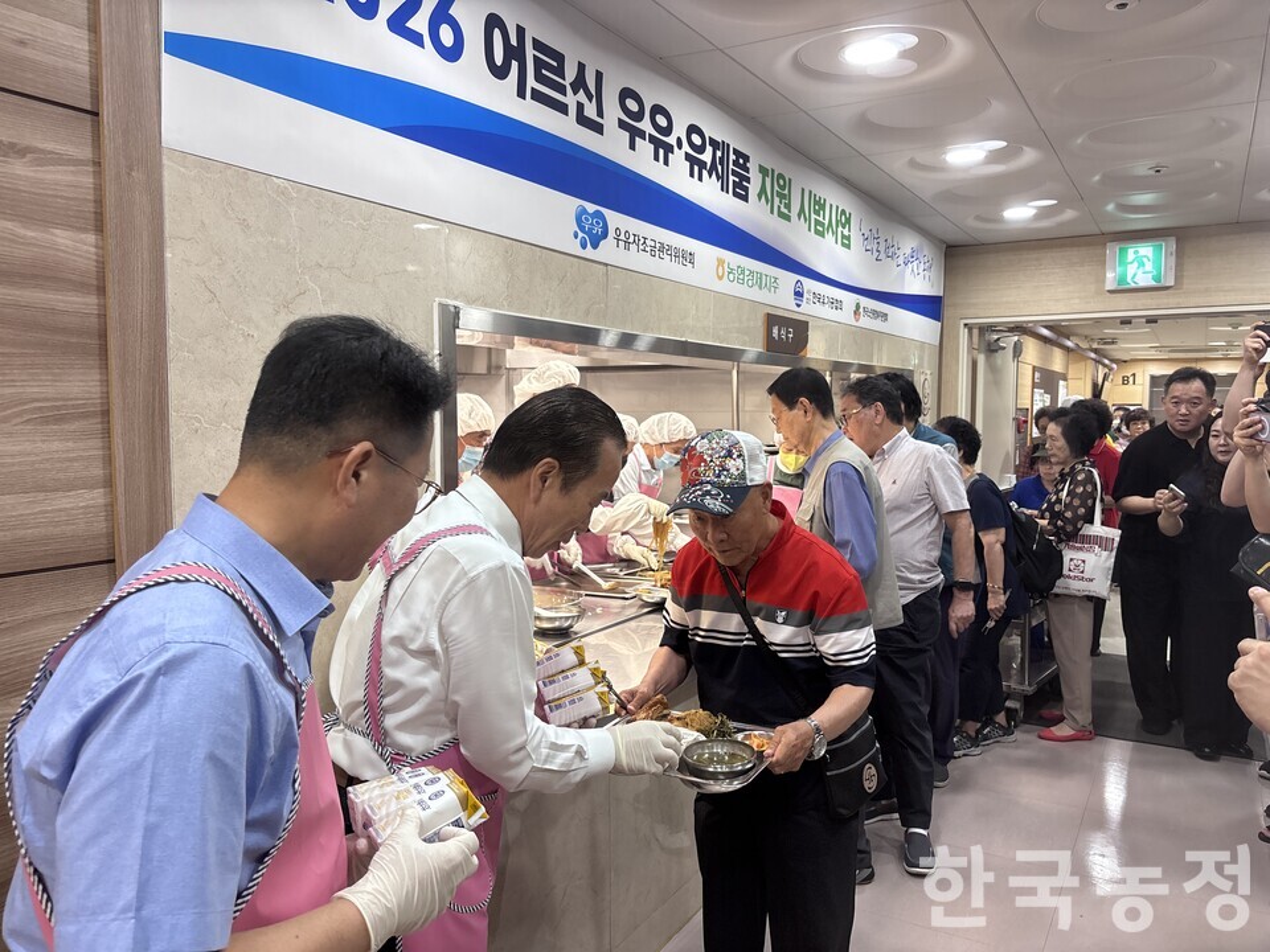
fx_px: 954
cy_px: 476
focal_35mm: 26
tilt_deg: -3.9
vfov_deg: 53.1
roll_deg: +0.6
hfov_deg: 67.3
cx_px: 635
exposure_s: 1/60
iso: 80
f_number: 1.6
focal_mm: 5.96
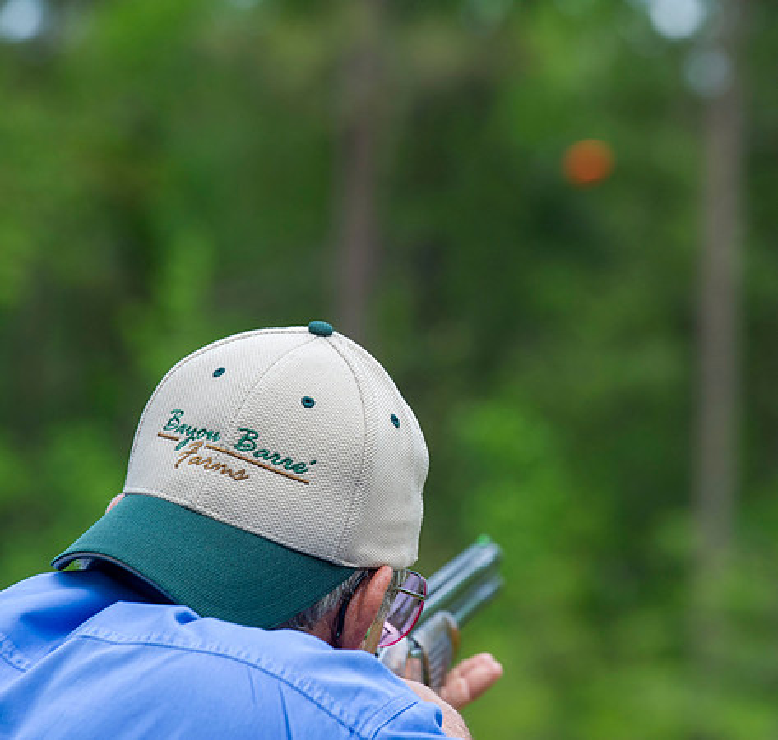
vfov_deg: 6.7
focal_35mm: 255
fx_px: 6333
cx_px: 500
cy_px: 420
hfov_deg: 7.0
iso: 200
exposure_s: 1/320
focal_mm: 180
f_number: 5.6
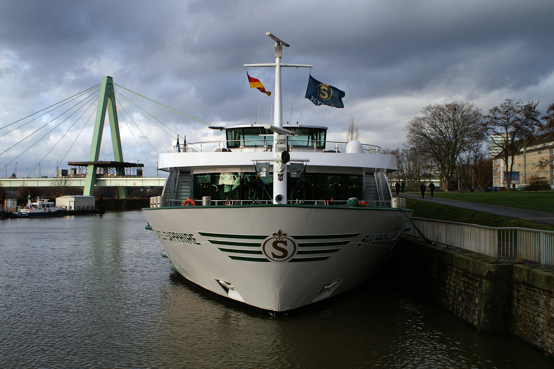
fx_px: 646
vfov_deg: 31.8
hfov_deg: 46.4
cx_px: 277
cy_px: 184
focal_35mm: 42
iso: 100
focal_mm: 28
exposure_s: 1/250
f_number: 7.1
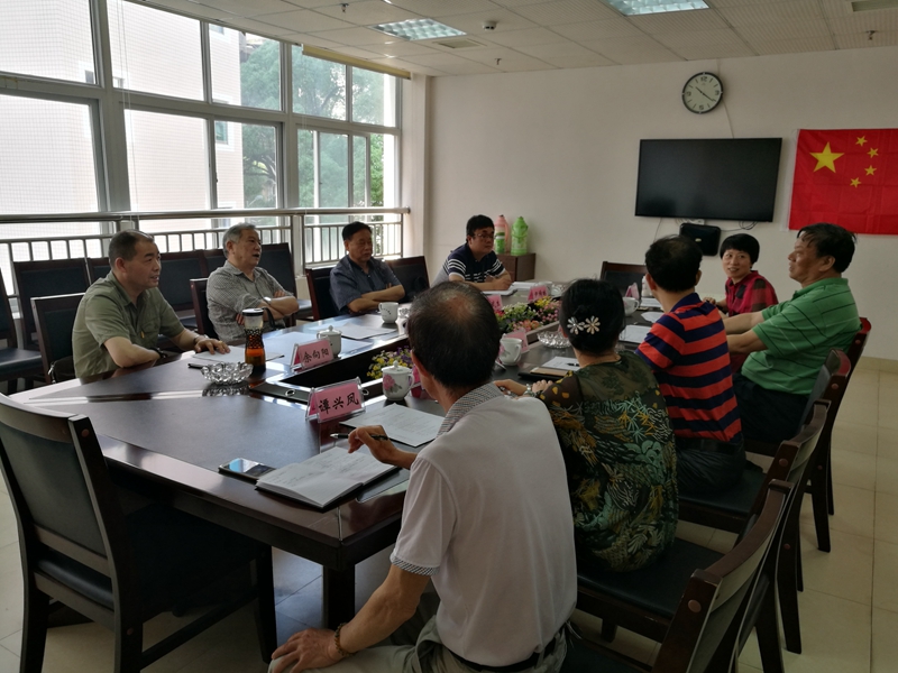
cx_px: 449
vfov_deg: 51.4
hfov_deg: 65.3
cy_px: 336
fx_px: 700
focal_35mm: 27
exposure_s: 1/50
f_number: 2.2
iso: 64
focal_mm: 4.5
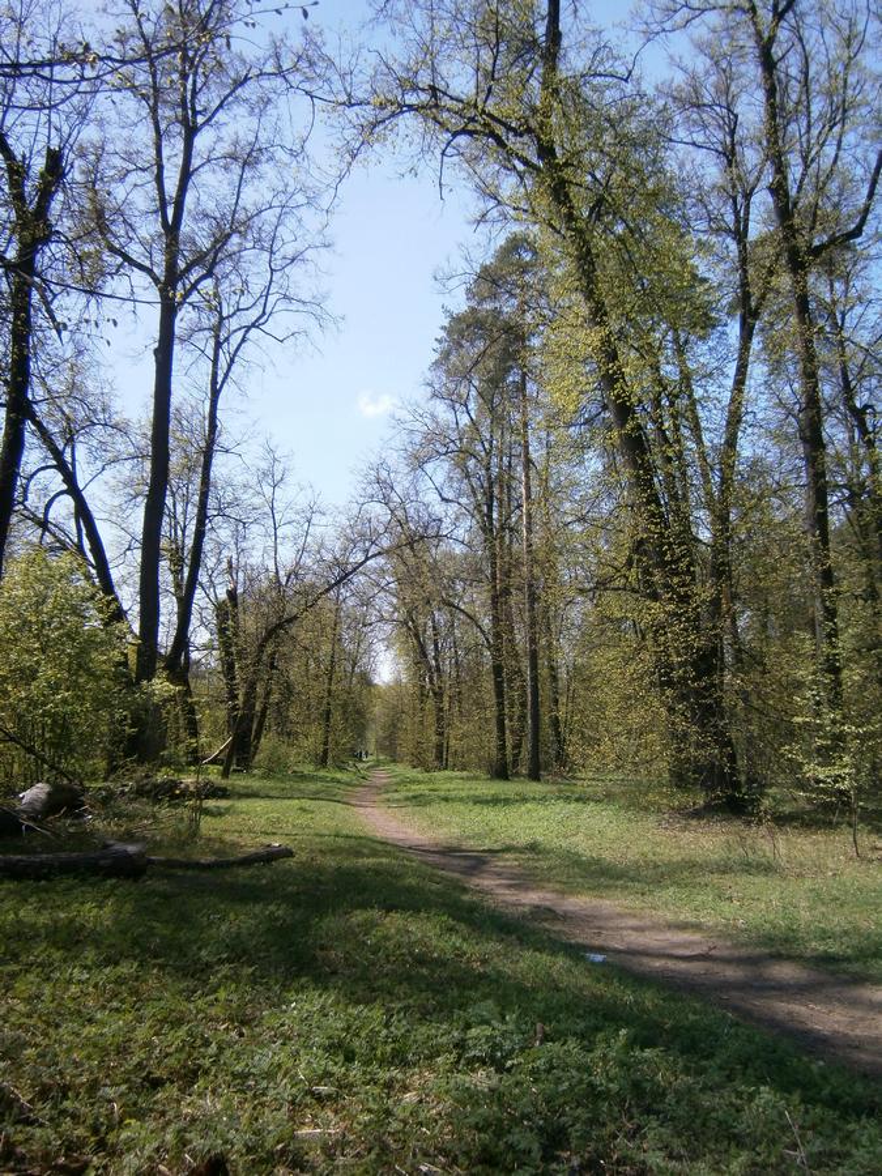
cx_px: 441
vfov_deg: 67.3
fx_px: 883
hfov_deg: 53.1
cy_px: 588
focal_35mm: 26
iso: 80
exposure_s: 1/100
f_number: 8
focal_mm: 4.7
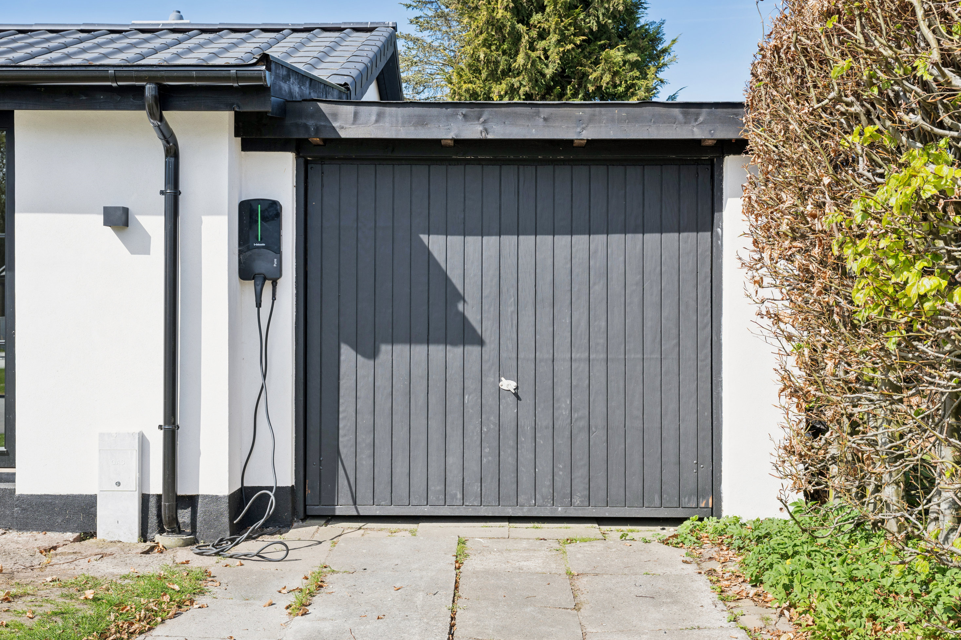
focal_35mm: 41
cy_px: 317
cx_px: 476
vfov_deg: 32.6
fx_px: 1094
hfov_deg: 47.4
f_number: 8
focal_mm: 40
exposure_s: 1/200
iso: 160
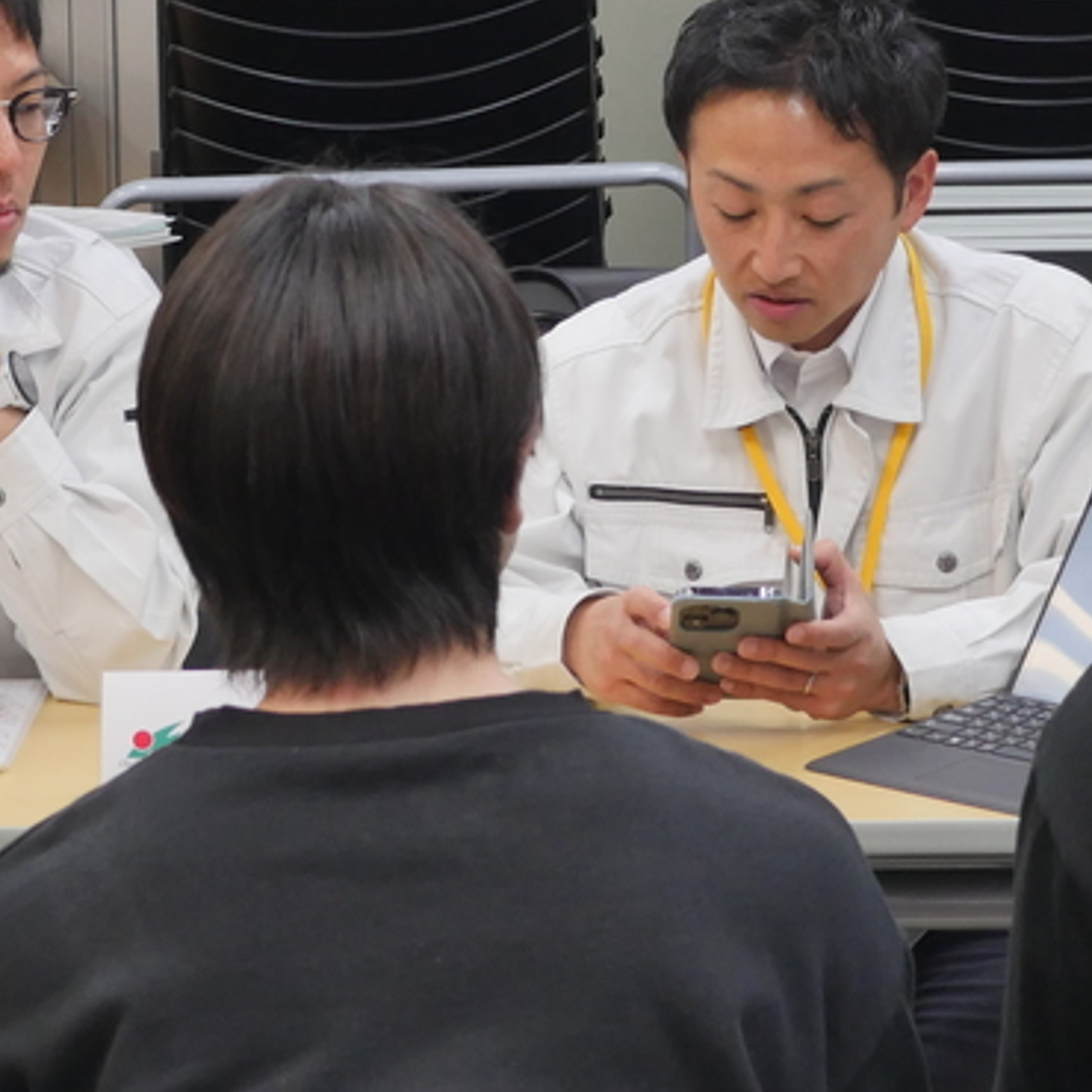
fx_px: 5104
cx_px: 413
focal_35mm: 143
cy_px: 319
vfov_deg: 12.2
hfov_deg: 12.2
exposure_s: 1/60
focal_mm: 26
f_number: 5
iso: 500
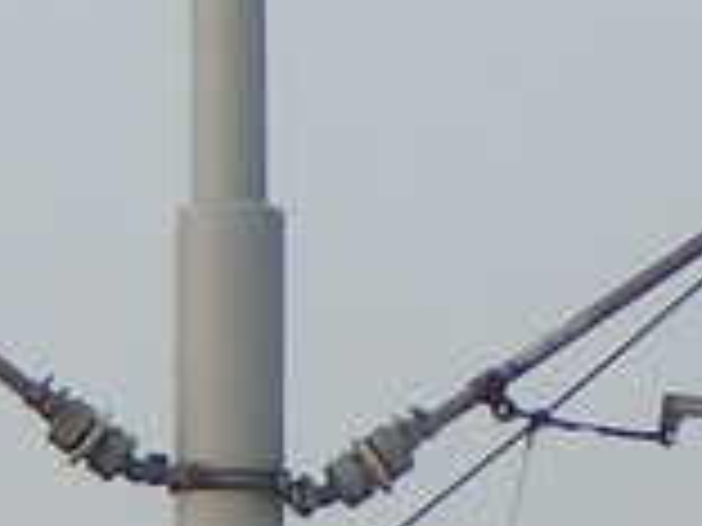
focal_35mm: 719
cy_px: 1463
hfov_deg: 2.7
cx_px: -441
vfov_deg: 2.1
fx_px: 14581
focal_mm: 19.1
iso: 50
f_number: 3.5
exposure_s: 1/640
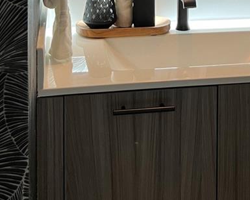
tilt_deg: -3.3
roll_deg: -0.5
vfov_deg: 17.6
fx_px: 585
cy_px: -94
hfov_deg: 24.0
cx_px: 168
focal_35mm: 79
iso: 125
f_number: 1.5
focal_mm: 5.7
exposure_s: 1/60
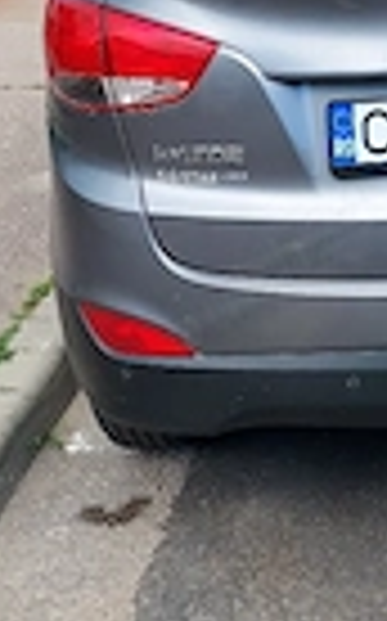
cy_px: 302
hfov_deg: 17.1
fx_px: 1251
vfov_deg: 27.9
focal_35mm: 74
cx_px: 396
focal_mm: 4.6
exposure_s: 1/270
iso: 40
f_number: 1.8
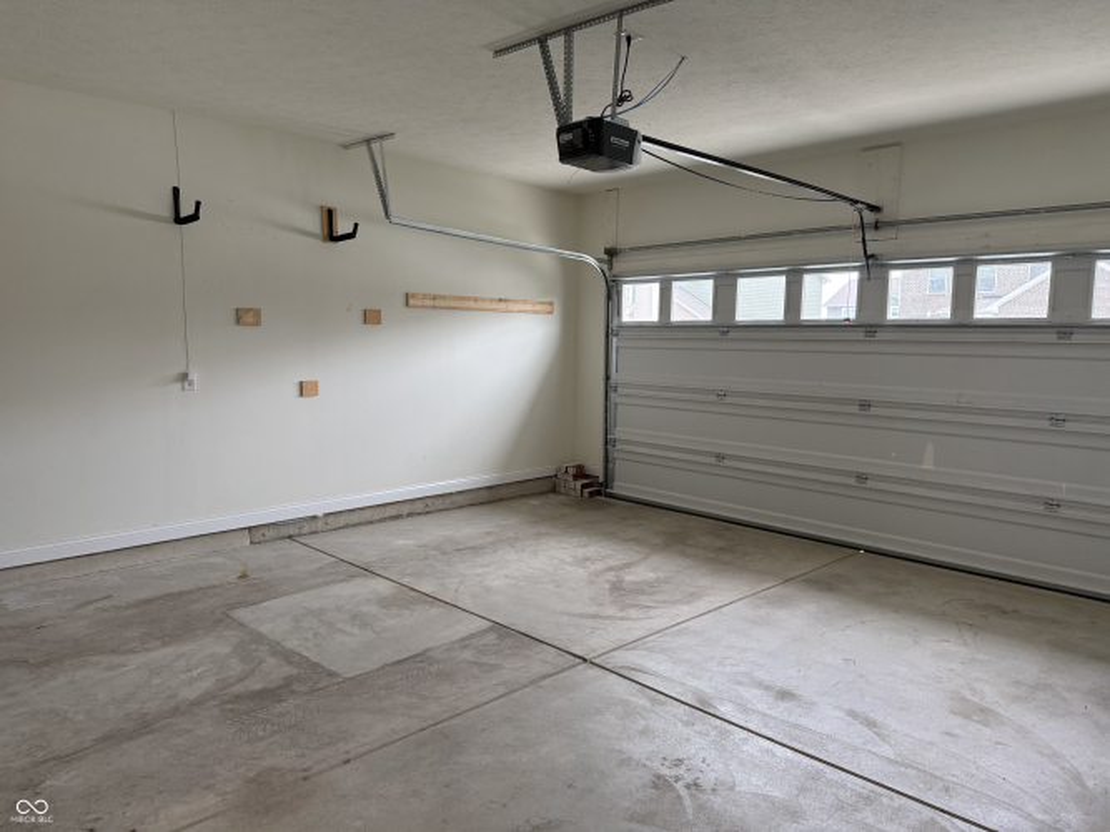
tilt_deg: -4.5
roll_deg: -0.9
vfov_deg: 56.8
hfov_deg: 71.6
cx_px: 555
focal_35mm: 24
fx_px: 769
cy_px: 416
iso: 200
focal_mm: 6.76
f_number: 1.78
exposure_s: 1/120
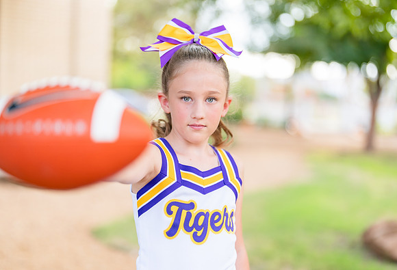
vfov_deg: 25.3
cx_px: 191
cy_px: 143
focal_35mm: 54
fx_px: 603
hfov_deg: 36.4
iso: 100
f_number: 1.2
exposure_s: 1/400
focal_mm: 50
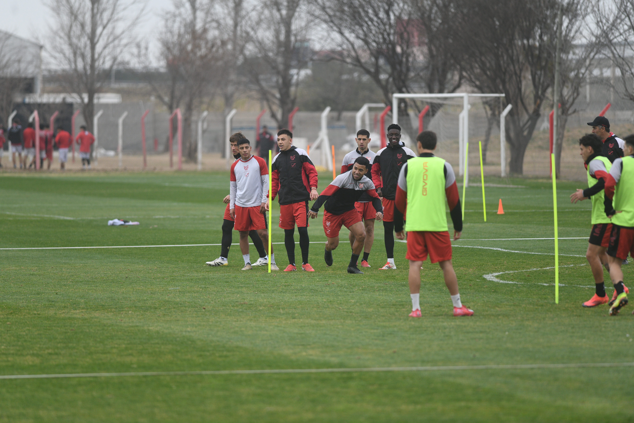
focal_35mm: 300
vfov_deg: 4.6
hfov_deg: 6.9
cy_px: 212
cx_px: 317
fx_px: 5283
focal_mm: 300
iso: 800
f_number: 4
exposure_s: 1/2000
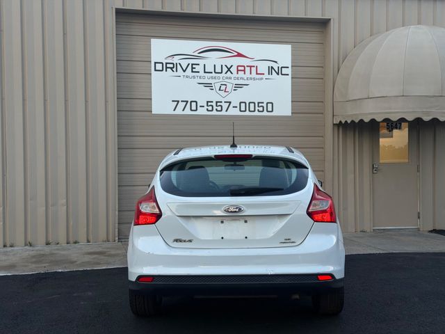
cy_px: 167
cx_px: 222
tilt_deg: -0.9
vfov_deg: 30.3
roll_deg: +0.7
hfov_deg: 39.7
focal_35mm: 48
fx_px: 617
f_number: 1.78
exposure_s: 1/407
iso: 64
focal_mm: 6.76
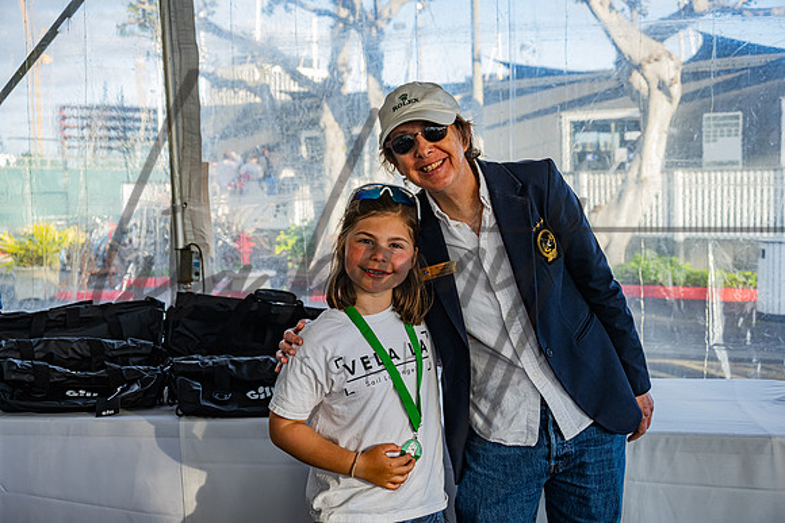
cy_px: 262
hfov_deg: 41.9
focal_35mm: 47
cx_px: 392
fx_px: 1025
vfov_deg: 28.7
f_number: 5.3
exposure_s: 1/250
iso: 320
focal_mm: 47
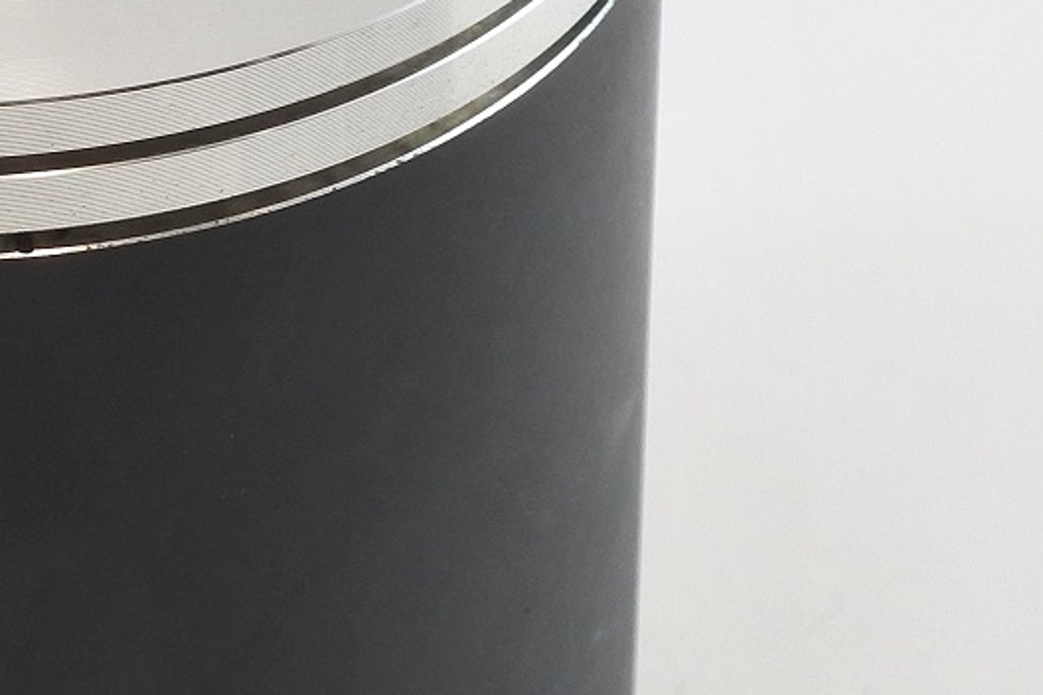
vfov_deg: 8.6
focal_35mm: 160
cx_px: -56
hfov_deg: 12.6
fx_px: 4635
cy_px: 236
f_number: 4.5
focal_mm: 17.2
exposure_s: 1/125
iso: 450
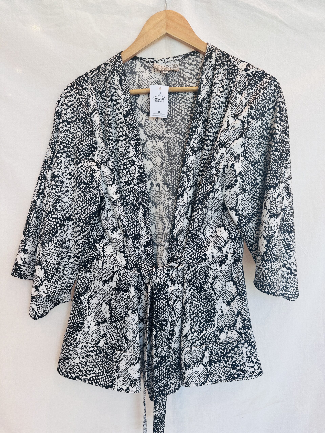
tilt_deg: -5.3
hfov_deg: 56.8
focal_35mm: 24
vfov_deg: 71.6
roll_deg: -2.9
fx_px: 300
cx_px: 162
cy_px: 216
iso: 64
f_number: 1.78
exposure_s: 1/121
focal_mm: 6.86
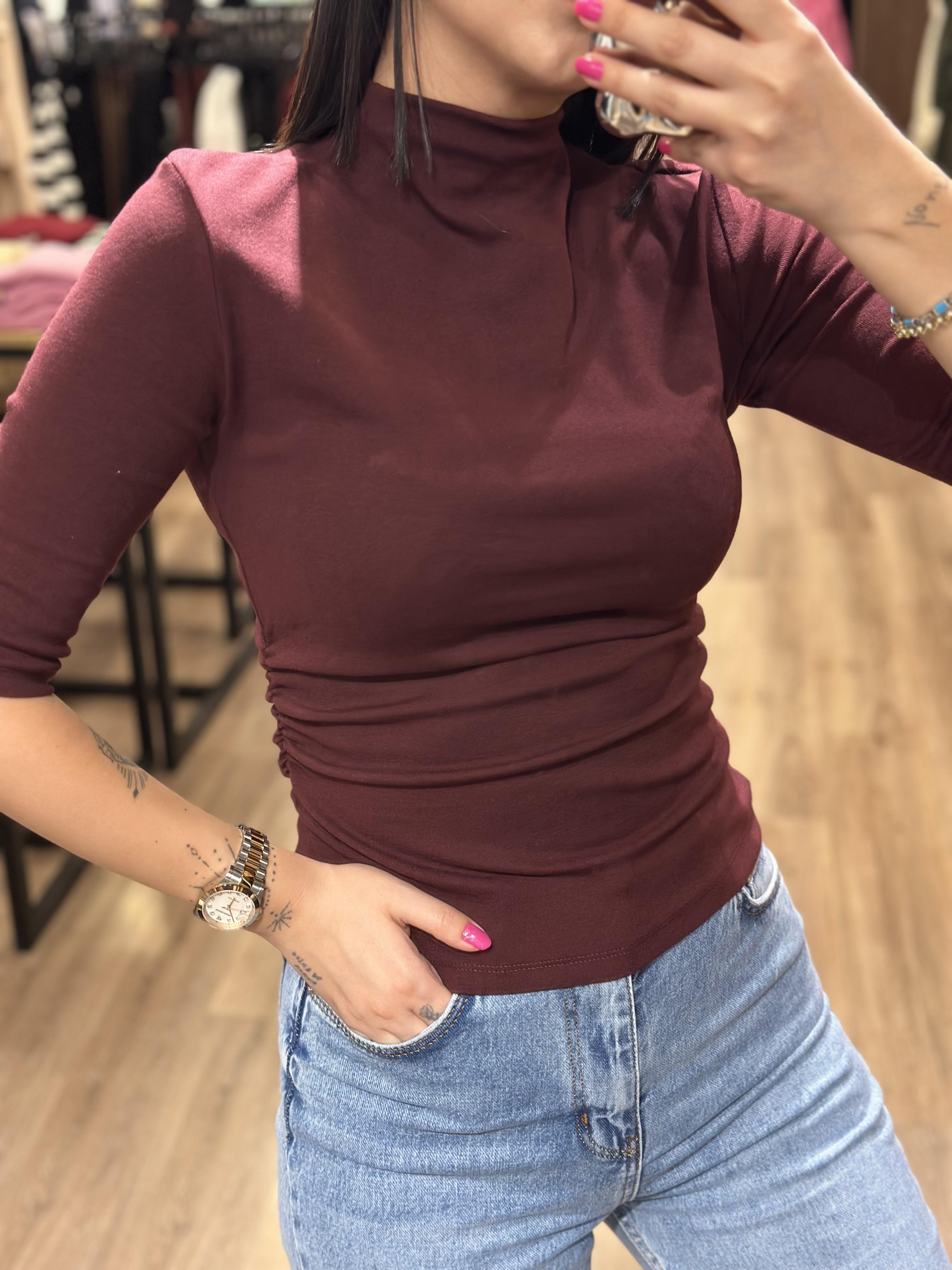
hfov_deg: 30.3
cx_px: 476
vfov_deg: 39.7
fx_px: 1760
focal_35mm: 48
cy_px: 635
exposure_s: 1/50
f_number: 1.78
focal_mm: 6.86
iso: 160
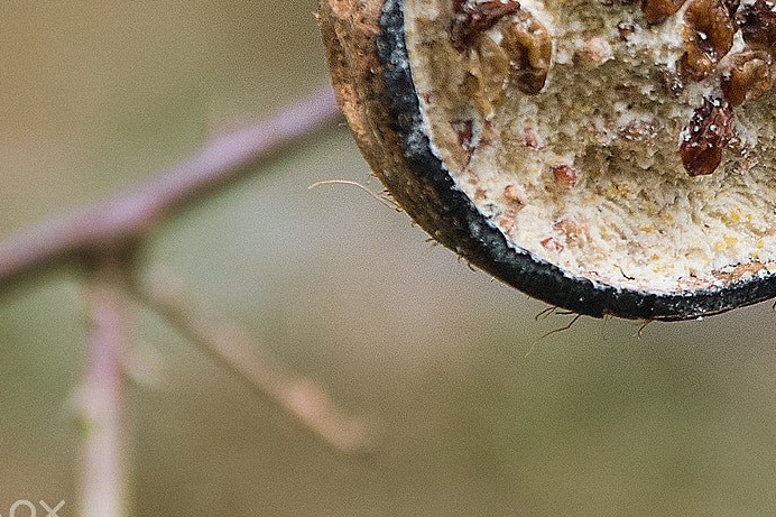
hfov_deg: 3.0
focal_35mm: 694
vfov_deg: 2.0
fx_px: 14955
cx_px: 684
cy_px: 75
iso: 400
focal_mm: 200
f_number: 3.5
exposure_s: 1/500
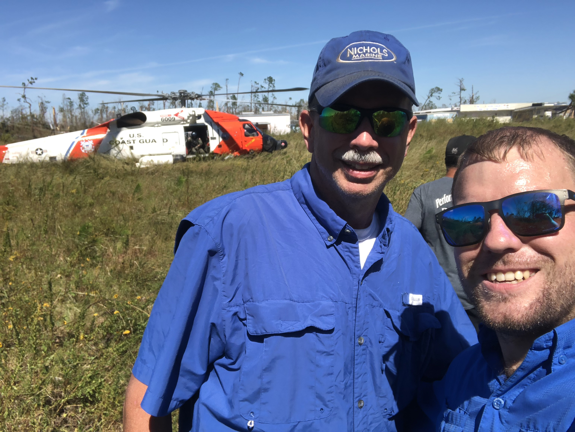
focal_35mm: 32
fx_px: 532
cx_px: 288
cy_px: 216
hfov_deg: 56.8
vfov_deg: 44.2
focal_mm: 2.87
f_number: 2.2
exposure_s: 1/871
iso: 20
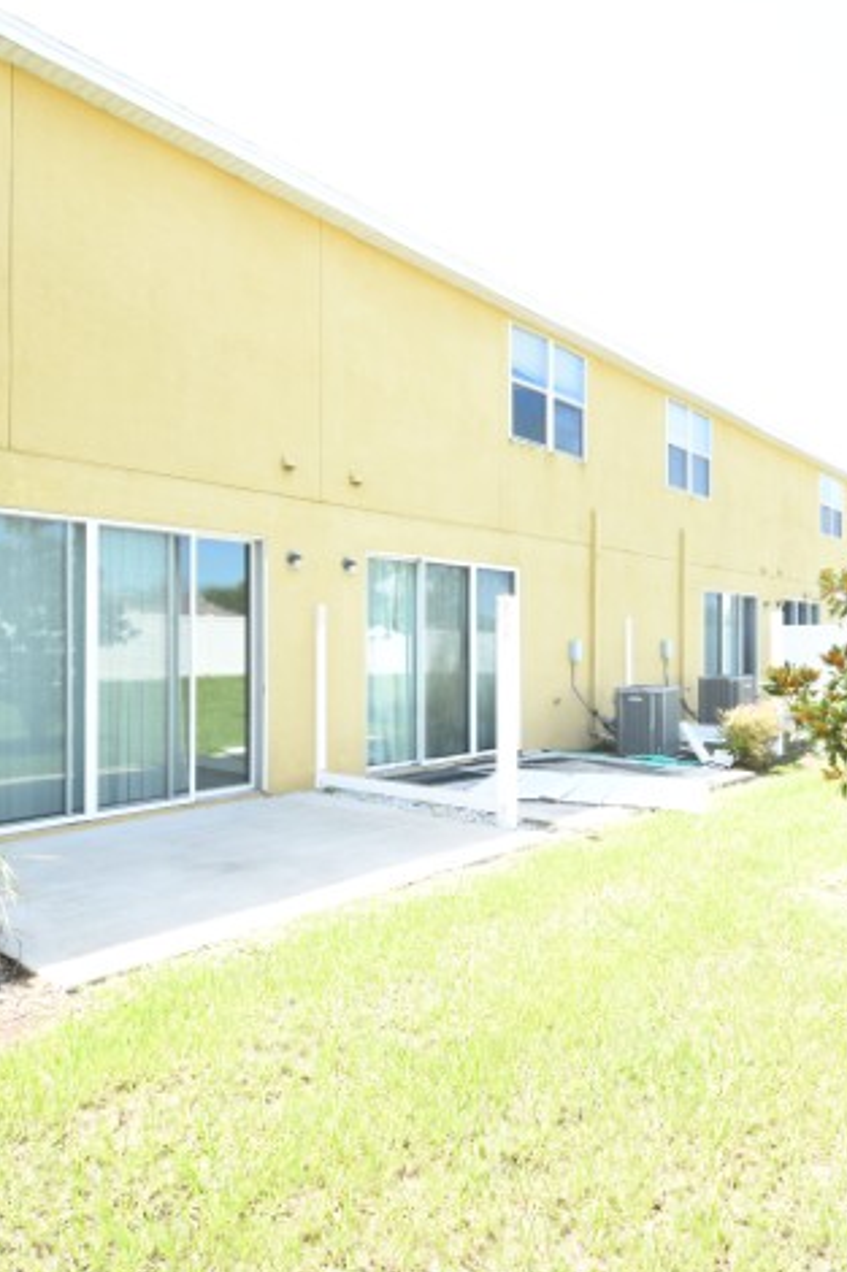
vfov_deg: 76.1
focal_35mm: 23
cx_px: 539
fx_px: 812
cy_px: 636
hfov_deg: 54.3
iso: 400
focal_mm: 10
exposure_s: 1/250
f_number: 8
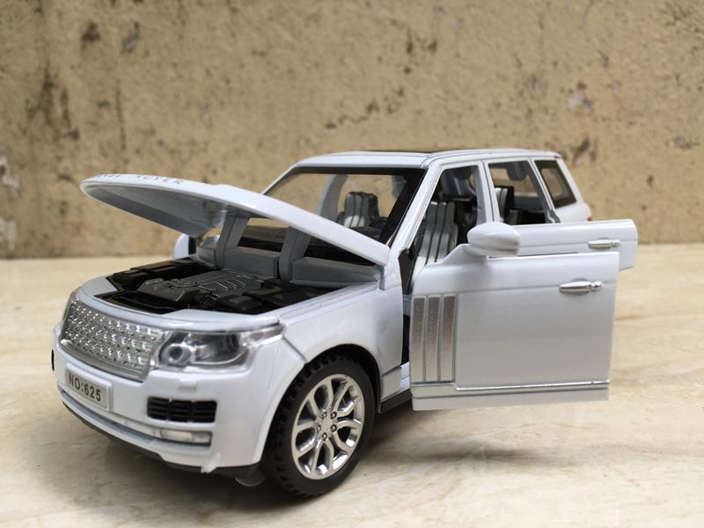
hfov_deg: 61.7
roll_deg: +0.2
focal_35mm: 29
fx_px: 590
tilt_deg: -10.8
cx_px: 352
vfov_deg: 48.2
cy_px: 264
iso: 32
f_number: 2.2
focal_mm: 4.15
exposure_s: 1/110
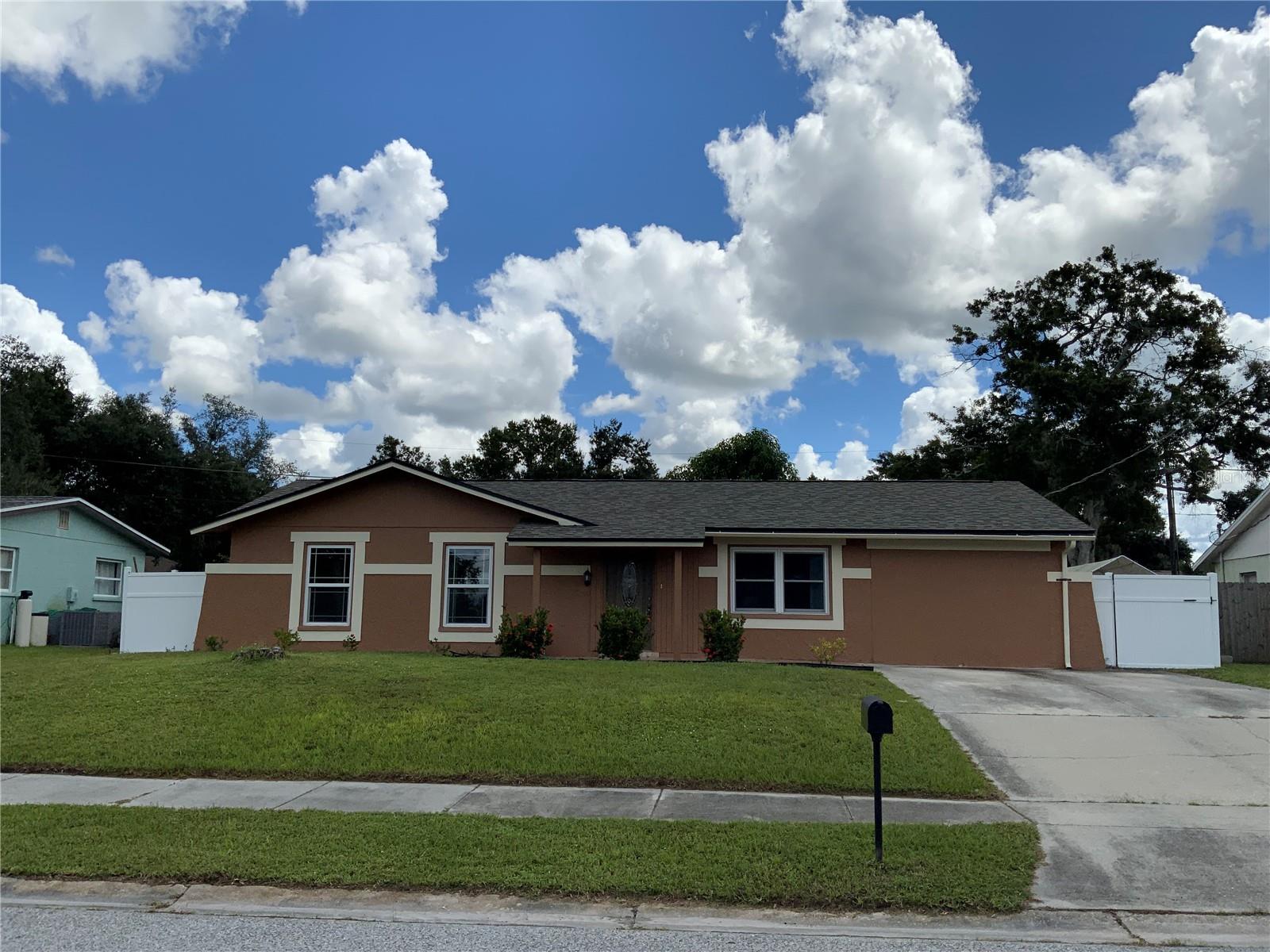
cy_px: 476
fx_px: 1064
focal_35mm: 29
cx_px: 635
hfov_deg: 61.7
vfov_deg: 48.2
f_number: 1.8
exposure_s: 1/3788
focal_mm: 3
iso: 20
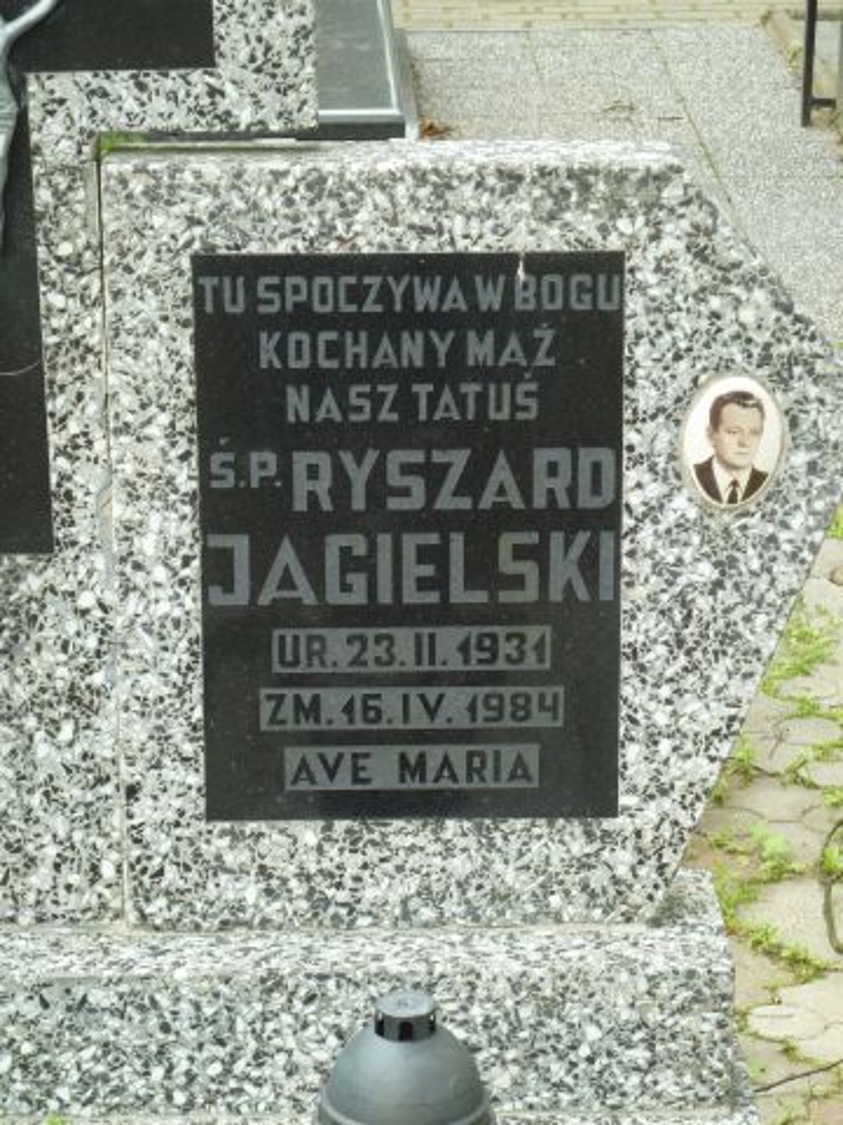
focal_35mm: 111
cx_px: 422
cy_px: 562
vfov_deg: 17.7
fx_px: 3604
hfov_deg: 13.3
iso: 80
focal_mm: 18.2
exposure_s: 1/50
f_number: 4.4
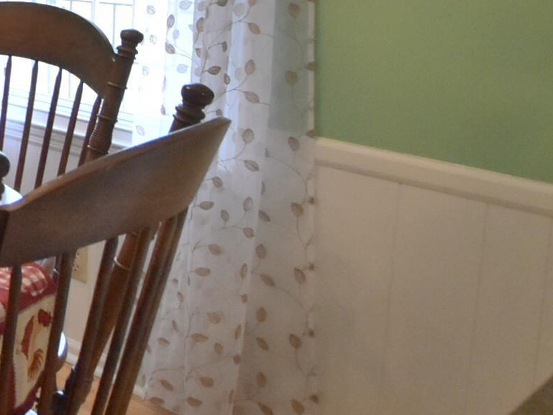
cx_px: -375
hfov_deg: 23.5
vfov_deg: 24.8
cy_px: -39
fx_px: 879
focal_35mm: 55
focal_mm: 10
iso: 1600
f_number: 3.5
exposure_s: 1/125
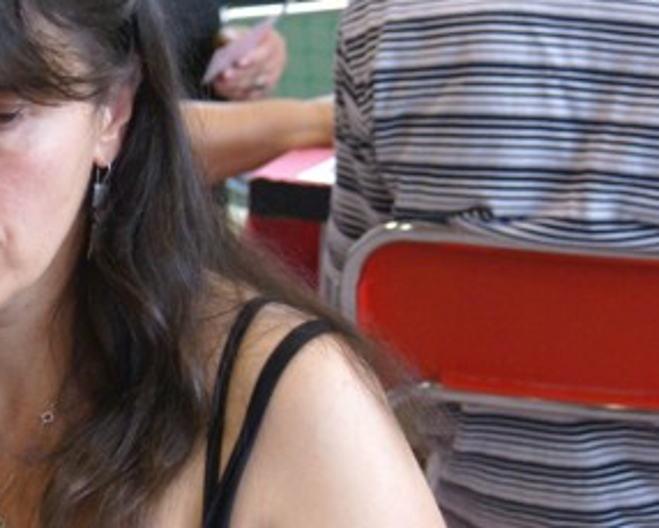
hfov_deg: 9.2
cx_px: -108
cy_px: 217
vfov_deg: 7.5
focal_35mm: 207
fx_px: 4039
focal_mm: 60
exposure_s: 1/30
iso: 800
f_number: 5.6
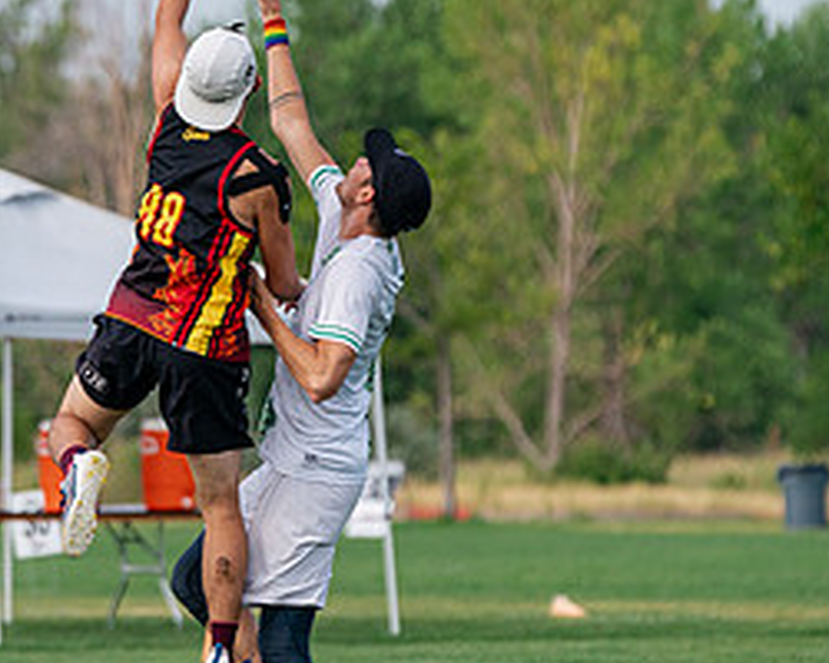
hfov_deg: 4.2
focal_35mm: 465
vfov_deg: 3.3
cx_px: 314
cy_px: 267
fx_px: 11409
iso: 800
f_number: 4
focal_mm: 200
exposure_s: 1/5000
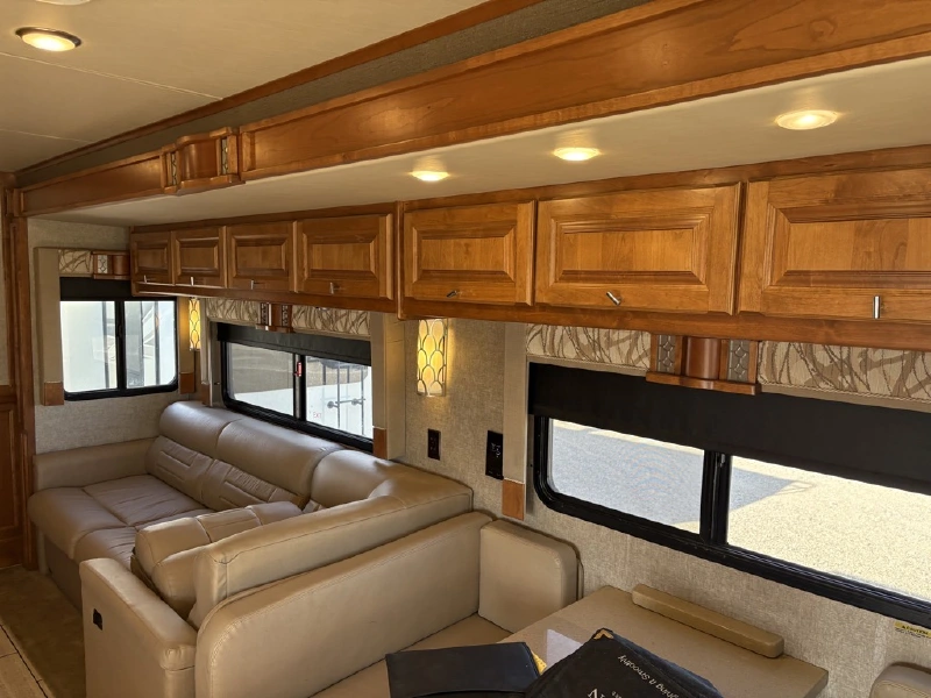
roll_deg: +0.5
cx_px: 466
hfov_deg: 67.3
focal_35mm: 26
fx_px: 699
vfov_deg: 53.1
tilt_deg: -4.5
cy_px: 349
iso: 125
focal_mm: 5.96
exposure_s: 1/172
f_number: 1.6
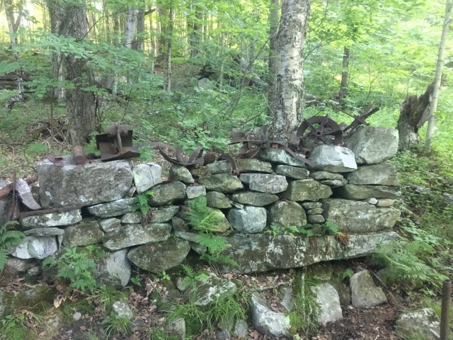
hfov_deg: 61.7
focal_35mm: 29
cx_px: 226
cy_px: 170
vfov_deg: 48.2
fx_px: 380
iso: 250
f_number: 2.2
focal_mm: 4.15
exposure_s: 1/15
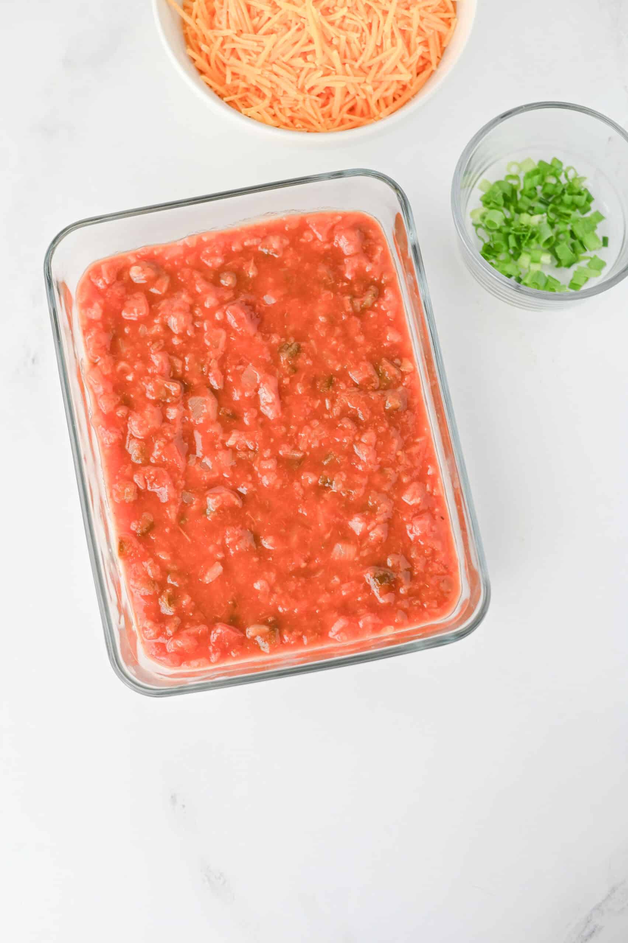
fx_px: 1310
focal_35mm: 50
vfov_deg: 39.6
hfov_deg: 27.0
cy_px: 472
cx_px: 314
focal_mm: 50
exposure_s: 1/160
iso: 320
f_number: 3.5
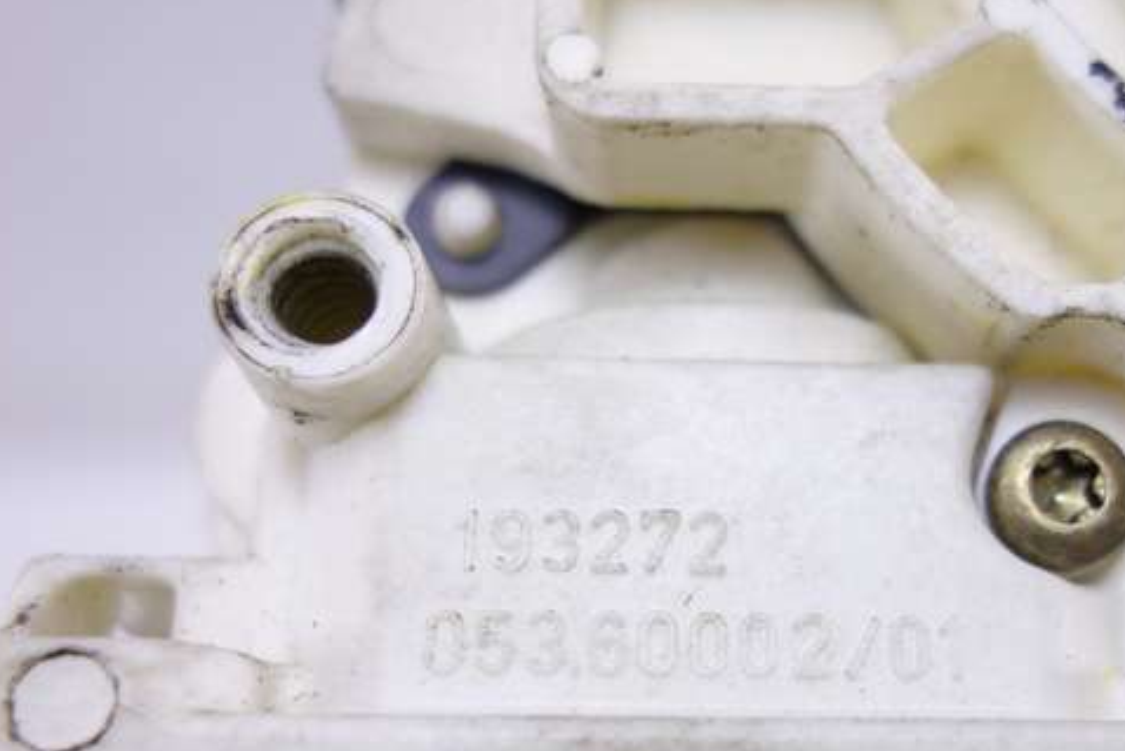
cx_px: 751
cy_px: 519
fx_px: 1500
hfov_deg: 40.6
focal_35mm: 48
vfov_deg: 27.9
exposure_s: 1/100
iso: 125
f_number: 2.5
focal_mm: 10.4
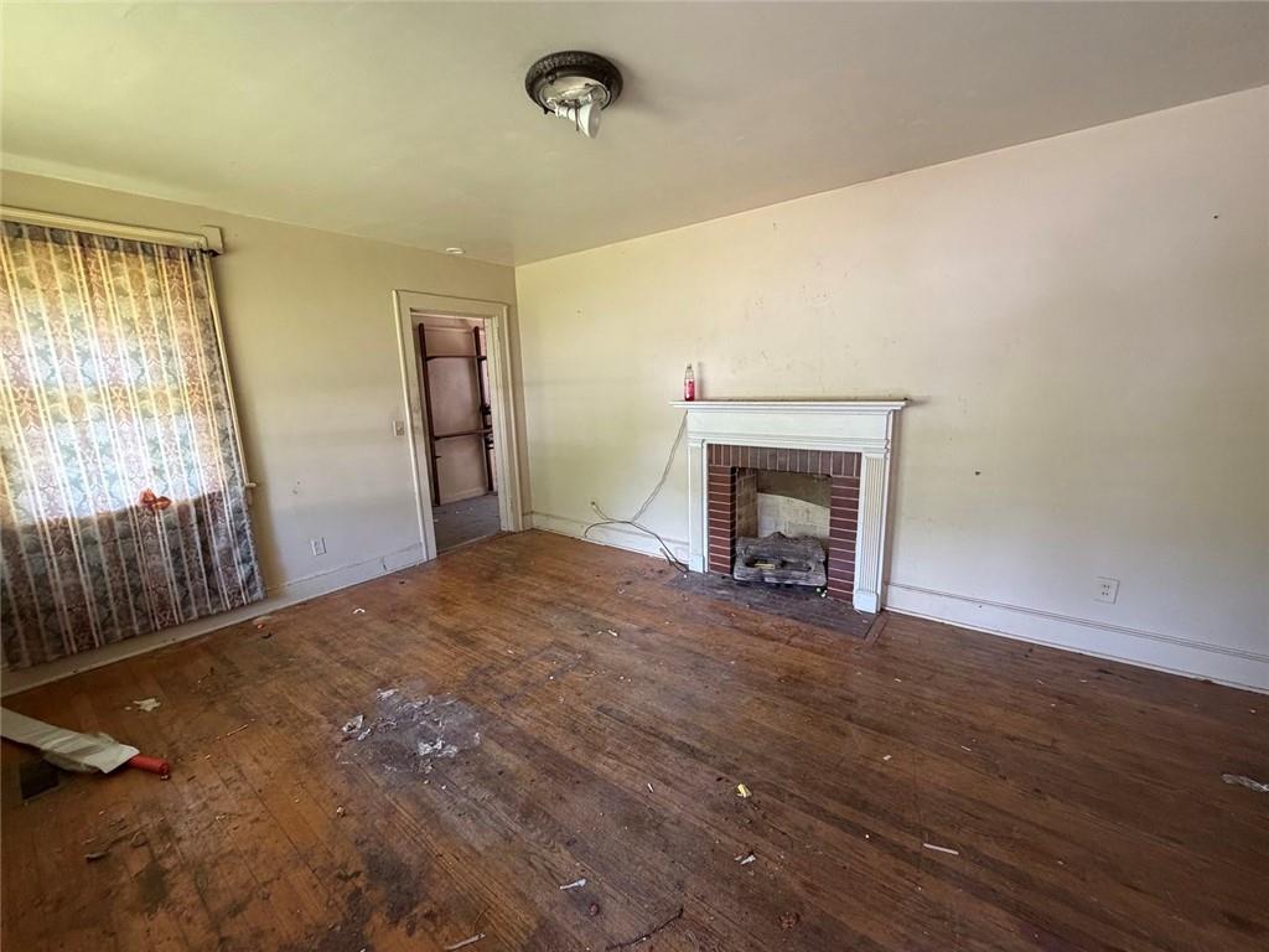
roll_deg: +2.4
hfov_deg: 102.1
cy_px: 476
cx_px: 634
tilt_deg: -9.5
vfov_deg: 85.7
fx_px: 513
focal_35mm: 14
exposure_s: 1/60
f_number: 2.2
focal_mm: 2.22
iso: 320
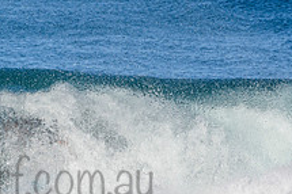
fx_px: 16412
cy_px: 165
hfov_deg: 1.0
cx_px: 10
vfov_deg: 0.7
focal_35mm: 2025
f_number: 5.6
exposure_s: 1/2000
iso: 280
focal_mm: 500
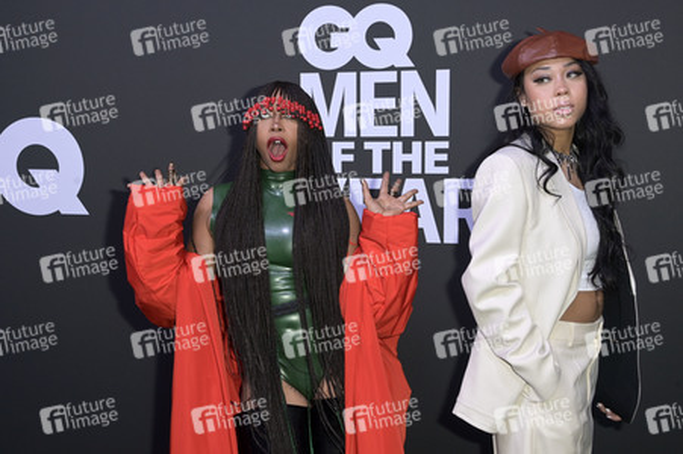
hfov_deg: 41.1
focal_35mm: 48
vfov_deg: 28.0
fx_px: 910
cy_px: 227
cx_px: 342
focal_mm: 48
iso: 1000
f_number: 5.6
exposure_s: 1/250
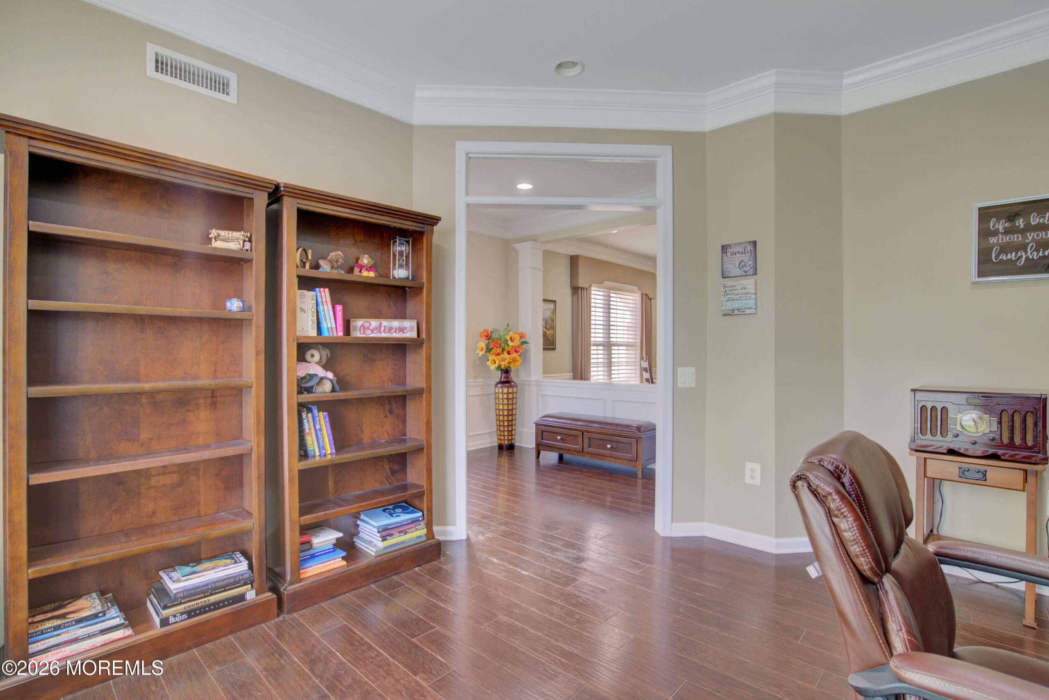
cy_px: 350
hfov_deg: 96.7
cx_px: 524
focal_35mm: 16
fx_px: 466
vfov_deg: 73.8
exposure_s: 1/15
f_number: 8
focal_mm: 16
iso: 400
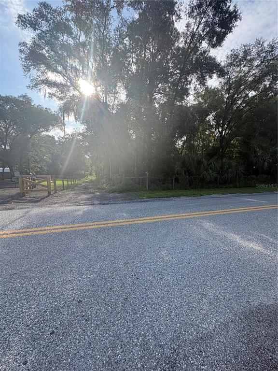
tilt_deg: -5.5
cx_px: 139
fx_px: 150
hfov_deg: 85.7
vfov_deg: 102.1
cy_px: 186
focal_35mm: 14
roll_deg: -0.2
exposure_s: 1/582
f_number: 2.2
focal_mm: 2.22
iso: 64
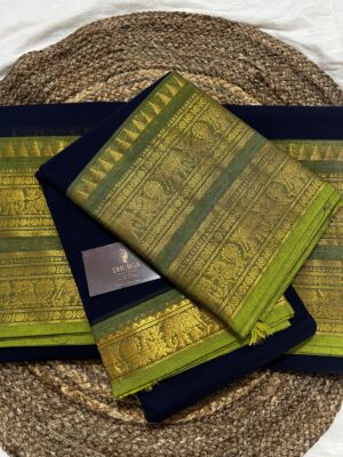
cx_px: 172
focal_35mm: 26
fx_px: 344
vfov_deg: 67.3
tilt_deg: -78.7
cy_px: 228
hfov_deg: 53.1
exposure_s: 1/50
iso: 250
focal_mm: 5.7
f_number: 1.5
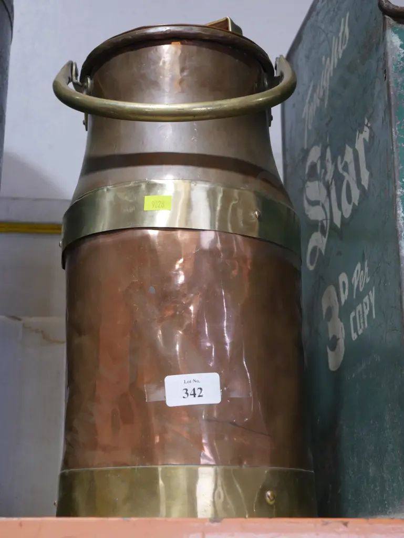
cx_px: 202
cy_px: 269
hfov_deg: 24.4
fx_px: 933
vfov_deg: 32.2
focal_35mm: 60
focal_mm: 30
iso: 1000
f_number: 5.4
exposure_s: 1/60
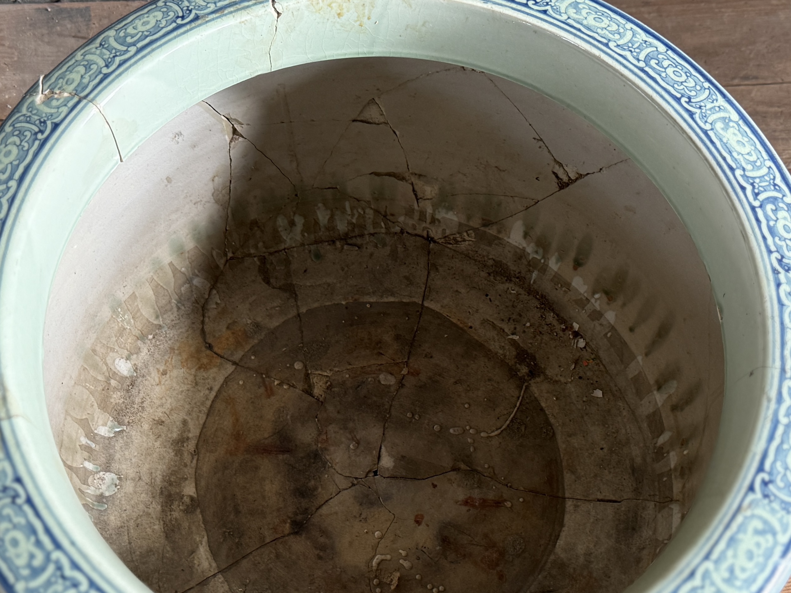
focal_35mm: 24
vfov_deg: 56.8
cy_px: 296
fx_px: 548
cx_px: 396
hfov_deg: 71.6
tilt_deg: -62.1
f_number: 1.78
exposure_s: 1/121
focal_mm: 6.76
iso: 200
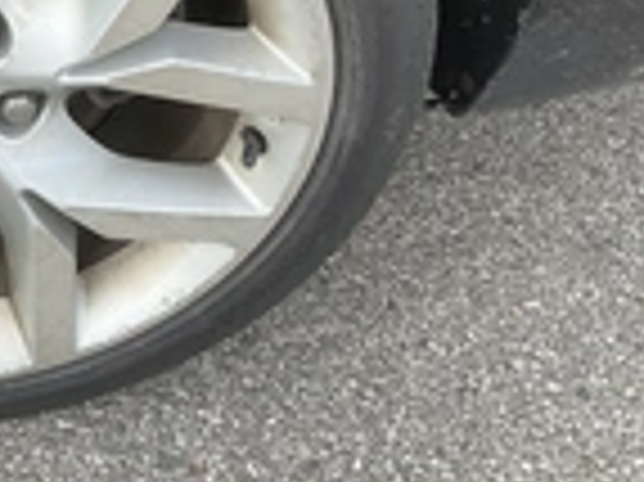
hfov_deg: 22.4
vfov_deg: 17.9
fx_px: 1506
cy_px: 59
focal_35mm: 81
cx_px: -108
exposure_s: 1/358
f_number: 1.8
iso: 25
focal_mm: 3
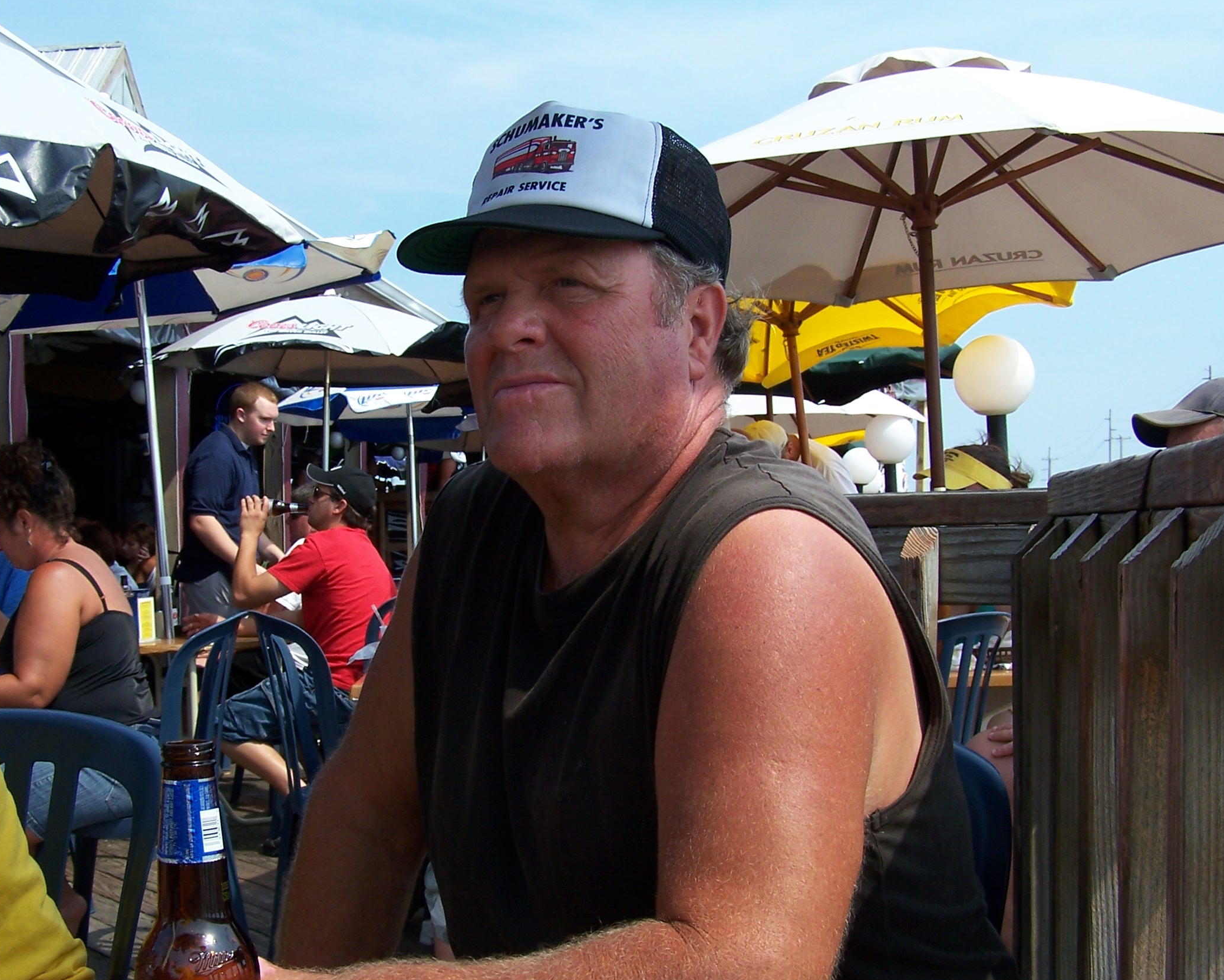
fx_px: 1667
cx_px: 553
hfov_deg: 40.3
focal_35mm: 46
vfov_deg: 32.7
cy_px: 558
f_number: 4
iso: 80
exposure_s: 1/640
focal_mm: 6.3
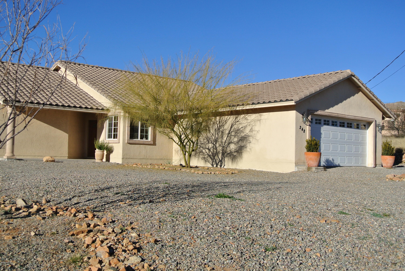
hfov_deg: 48.4
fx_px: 451
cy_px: 136
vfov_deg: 33.5
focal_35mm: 40
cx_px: 202
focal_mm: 15.1
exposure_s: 1/1000
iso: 100
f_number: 5
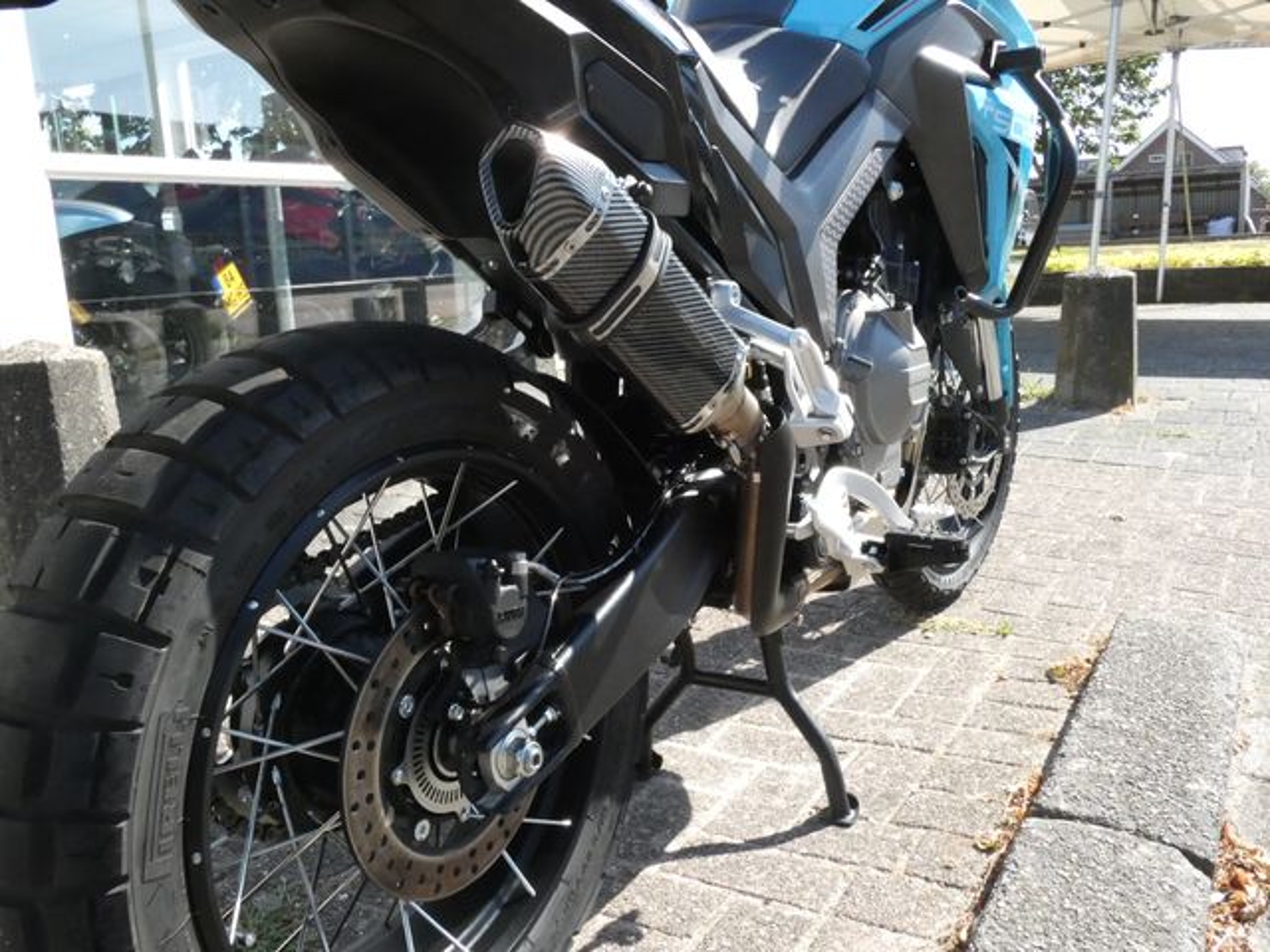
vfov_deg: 46.8
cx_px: 635
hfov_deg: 60.0
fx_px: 1101
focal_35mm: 30
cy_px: 476
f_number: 5.6
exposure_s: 1/1000
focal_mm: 5.3
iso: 800
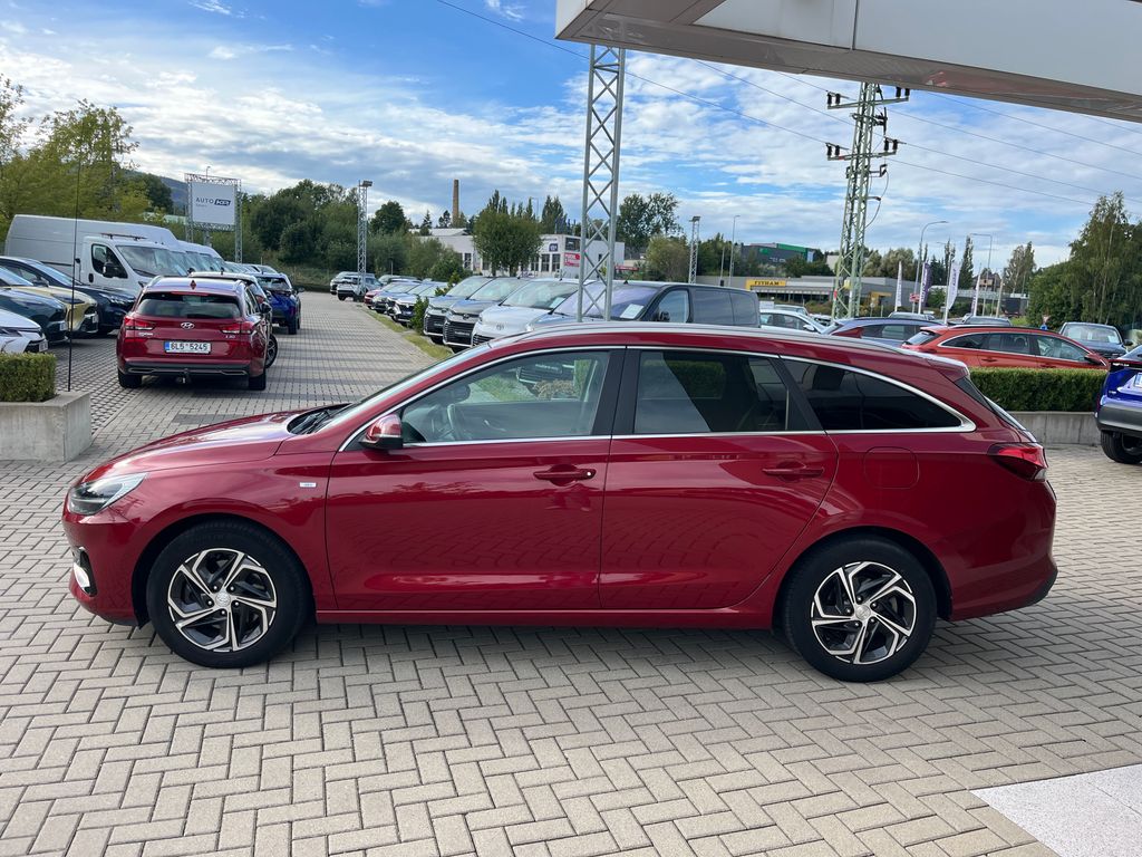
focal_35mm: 26
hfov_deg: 67.3
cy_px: 428
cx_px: 571
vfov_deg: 53.1
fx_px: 858
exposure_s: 1/1325
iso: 50
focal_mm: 5.1
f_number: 1.6
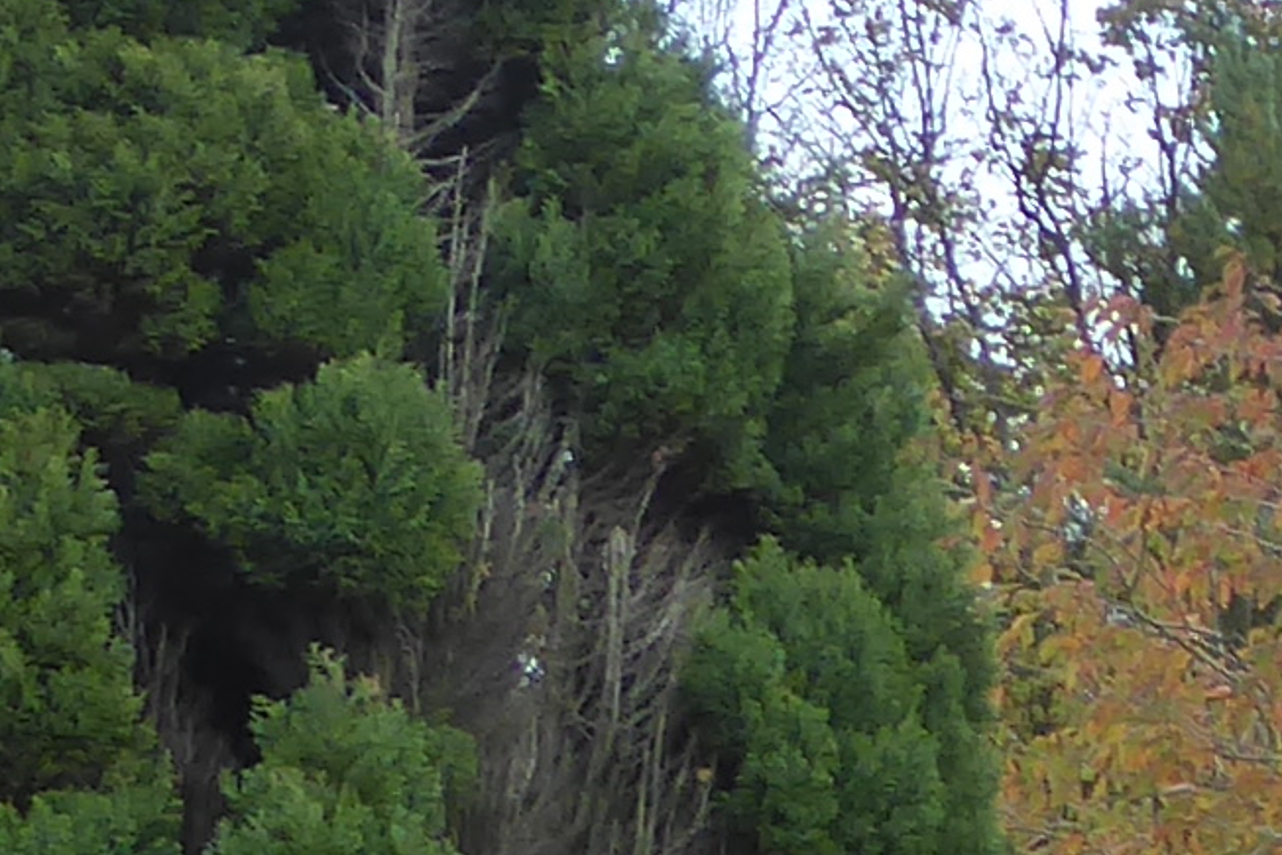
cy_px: 1256
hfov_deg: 10.0
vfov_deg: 7.3
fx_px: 6589
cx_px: 2894
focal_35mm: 185
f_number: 3.5
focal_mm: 5
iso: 125
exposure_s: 1/160
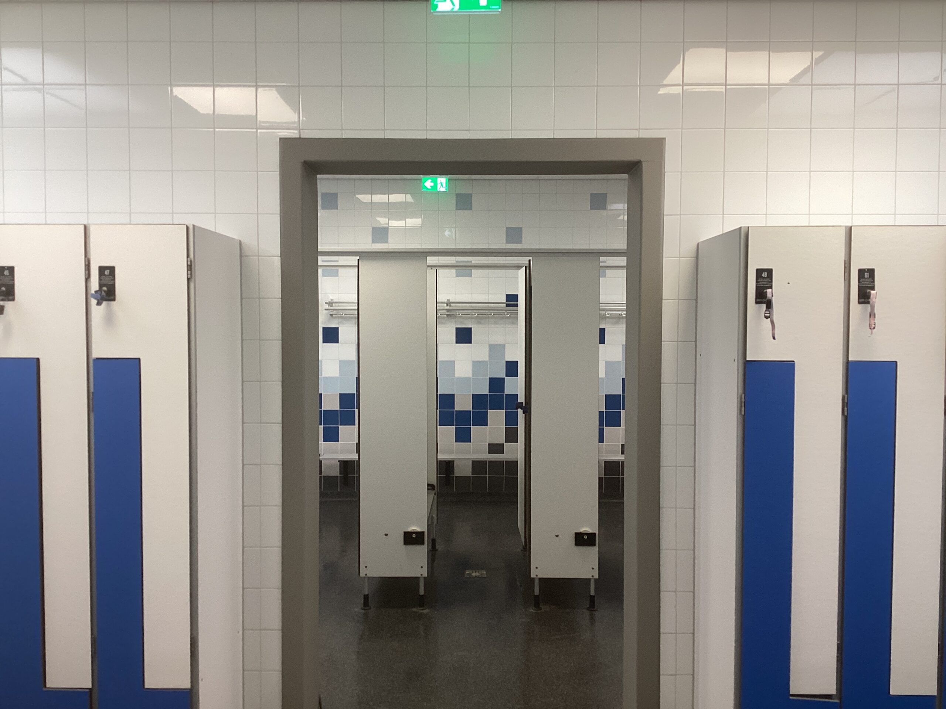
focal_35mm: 31
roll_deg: -0.1
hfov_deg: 58.4
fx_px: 847
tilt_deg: -3.0
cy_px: 354
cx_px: 473
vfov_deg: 45.4
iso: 64
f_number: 2.4
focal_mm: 3.3
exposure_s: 1/60
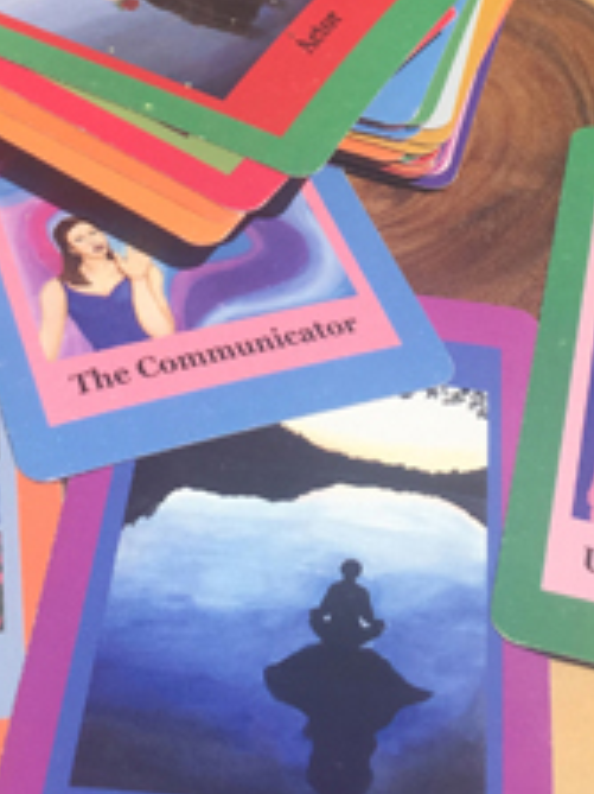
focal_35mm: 78
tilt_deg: -33.8
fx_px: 1786
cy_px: -46
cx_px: 281
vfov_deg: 23.7
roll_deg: -4.3
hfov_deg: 18.9
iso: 32
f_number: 2.2
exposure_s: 1/2198
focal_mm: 4.15
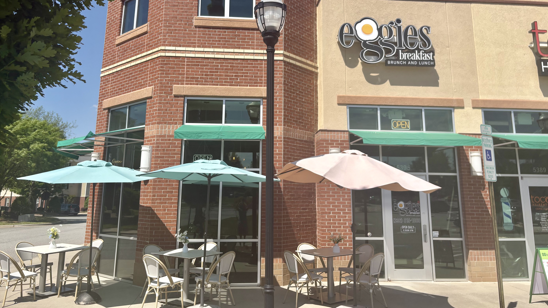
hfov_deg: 66.1
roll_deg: -0.1
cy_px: 104
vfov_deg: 39.7
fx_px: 421
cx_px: 272
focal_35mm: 29
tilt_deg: +11.8
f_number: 1.6
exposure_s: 1/5814
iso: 50
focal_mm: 5.96
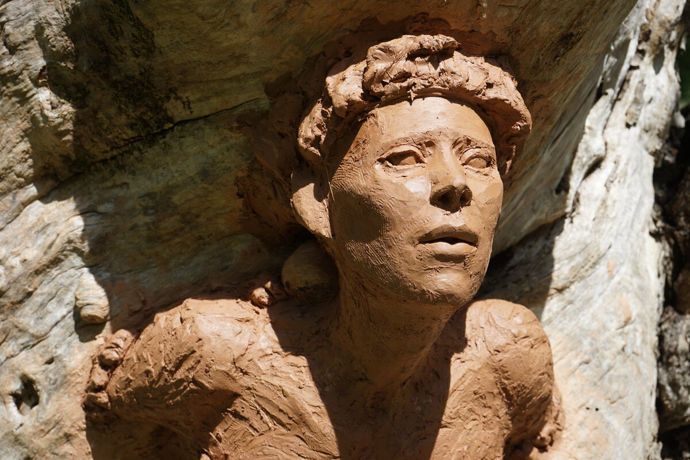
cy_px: 230
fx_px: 1342
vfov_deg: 19.5
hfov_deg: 28.8
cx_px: 345
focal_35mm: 70
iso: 100
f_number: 8
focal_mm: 70
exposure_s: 1/200
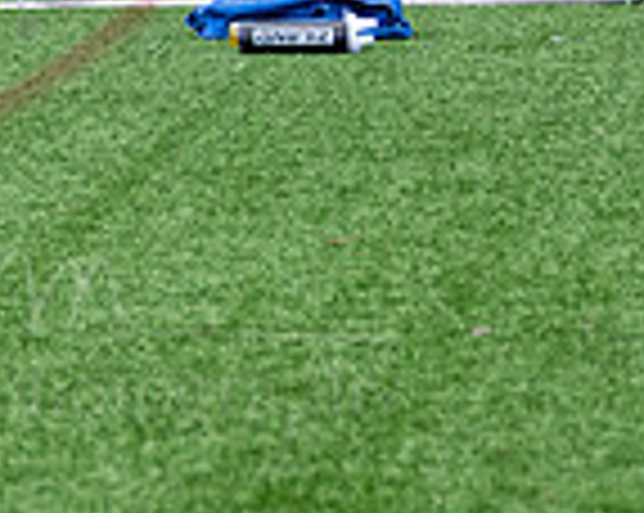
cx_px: -455
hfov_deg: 4.8
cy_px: -171
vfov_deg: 3.8
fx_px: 7633
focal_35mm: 401
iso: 800
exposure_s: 1/1600
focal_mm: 70
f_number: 4
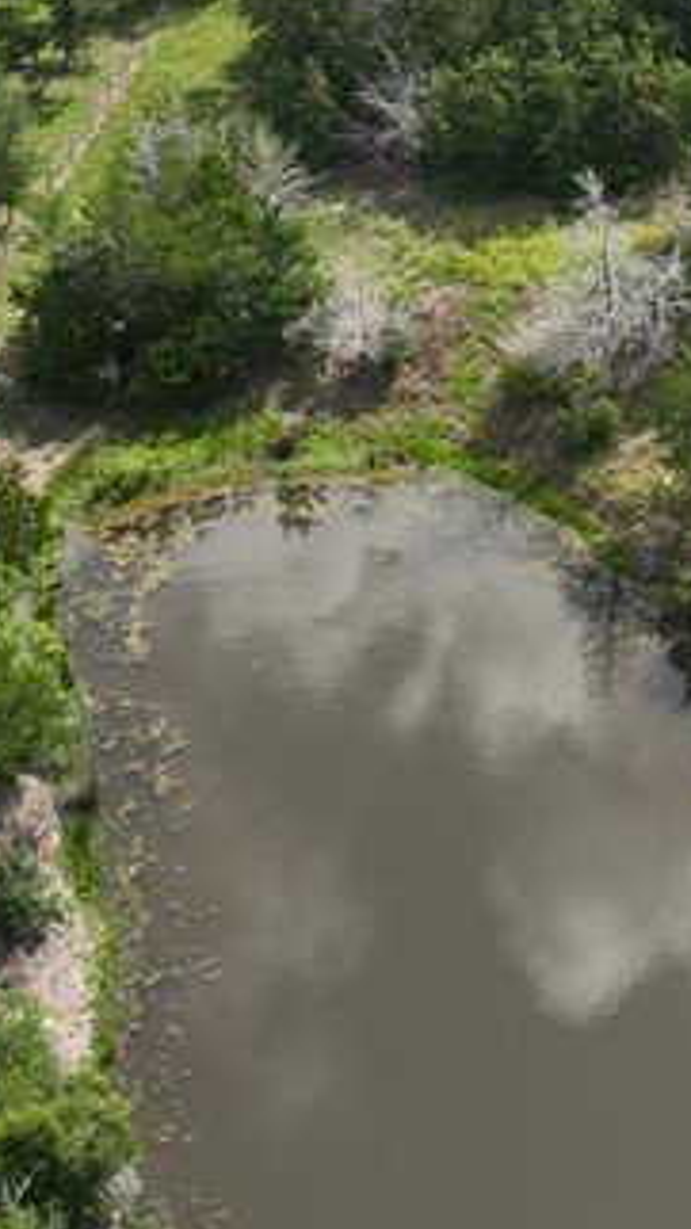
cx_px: 741
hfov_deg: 14.3
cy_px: -143
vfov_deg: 23.9
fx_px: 2705
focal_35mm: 83
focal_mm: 12.29
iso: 200
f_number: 2.8
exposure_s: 1/2500
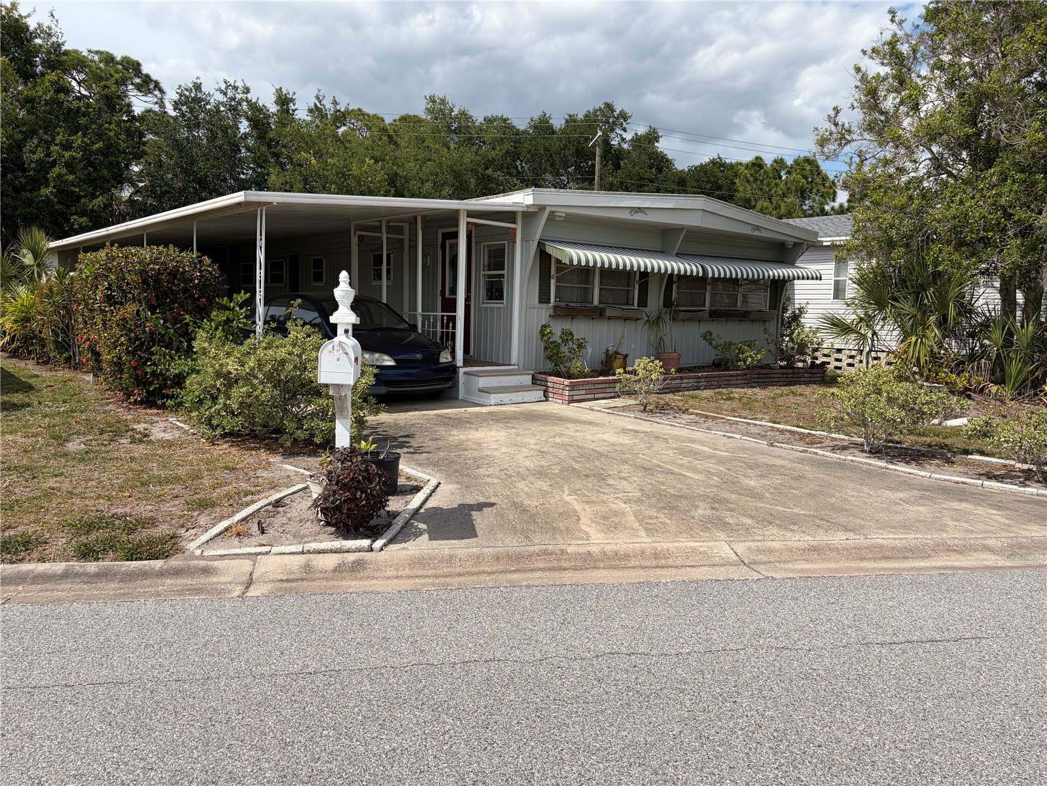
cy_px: 393
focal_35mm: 26
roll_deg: -0.9
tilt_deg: -5.8
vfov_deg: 53.1
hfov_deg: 67.3
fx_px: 786
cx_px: 524
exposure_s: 1/4608
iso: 50
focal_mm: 5.96
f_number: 1.6
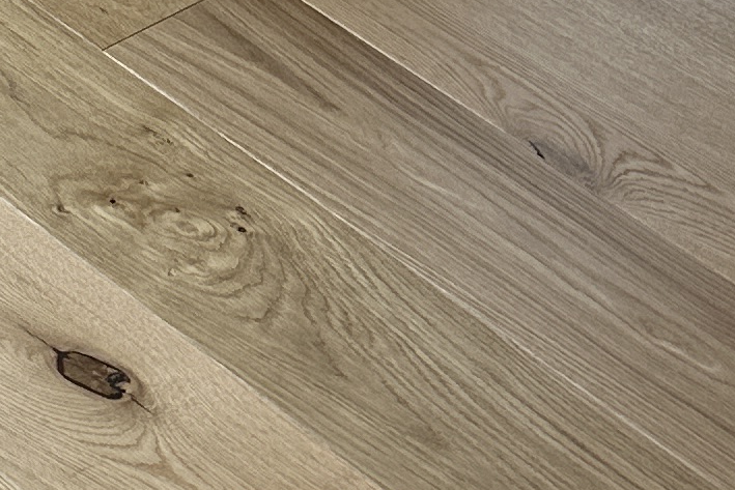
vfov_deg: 9.4
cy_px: -229
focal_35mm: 142
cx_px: 224
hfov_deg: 14.4
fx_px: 2900
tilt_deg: -31.1
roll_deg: -10.1
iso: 200
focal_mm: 6.86
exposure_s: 1/121
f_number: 1.78
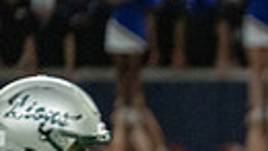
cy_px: 273
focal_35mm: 1010
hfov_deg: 2.1
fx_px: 7174
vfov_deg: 1.2
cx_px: 477
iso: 4000
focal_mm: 200
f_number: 2.8
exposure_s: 1/1250
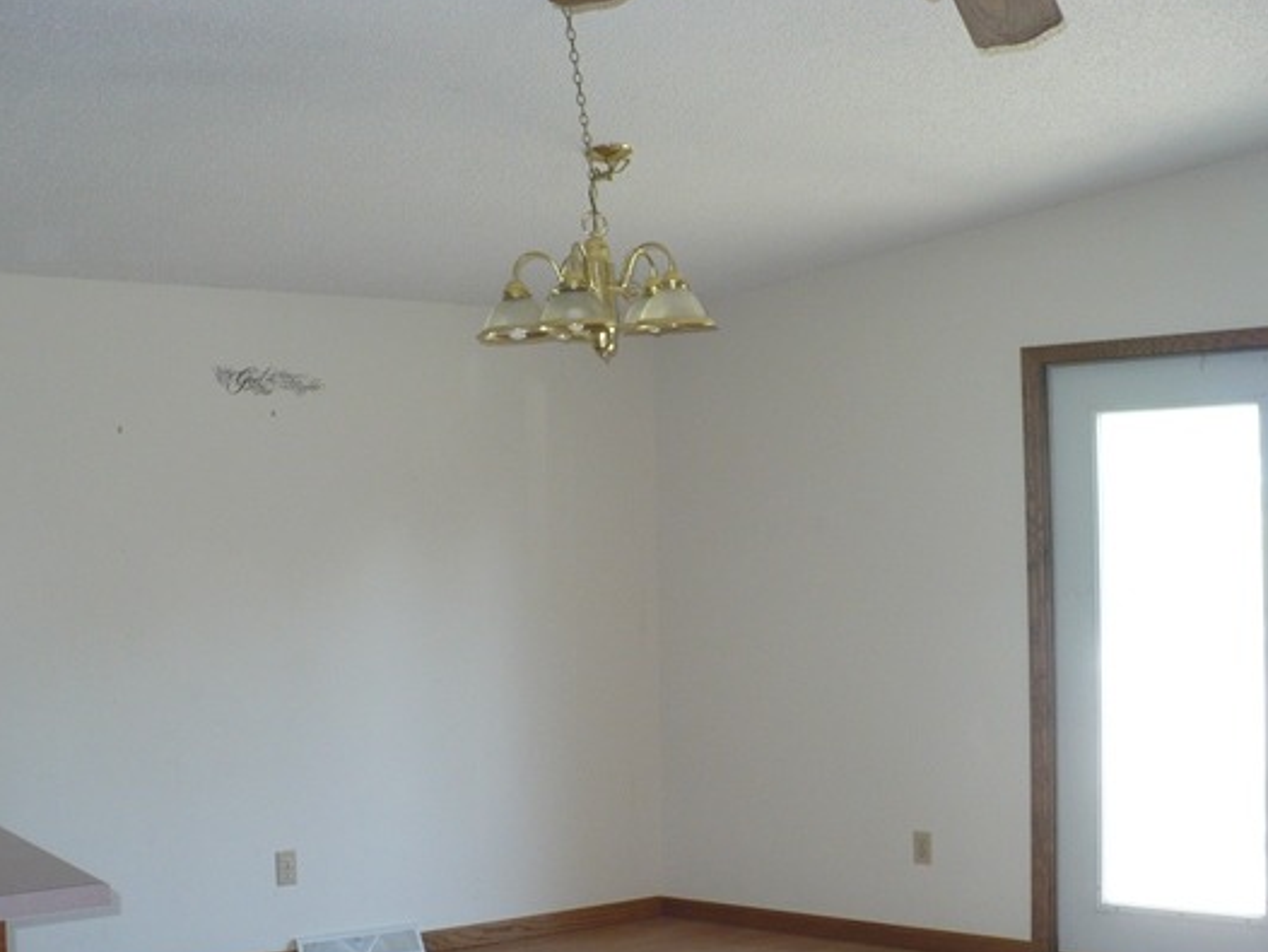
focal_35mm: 45
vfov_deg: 32.2
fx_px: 1649
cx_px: 692
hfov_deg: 42.0
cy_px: 511
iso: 160
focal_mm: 6.1
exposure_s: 1/30
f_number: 2.8
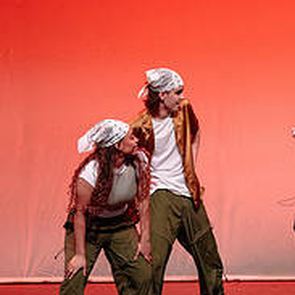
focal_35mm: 307
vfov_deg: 5.7
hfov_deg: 5.7
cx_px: 292
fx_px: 2960
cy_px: 197
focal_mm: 102
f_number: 3.2
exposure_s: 1/500
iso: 1250
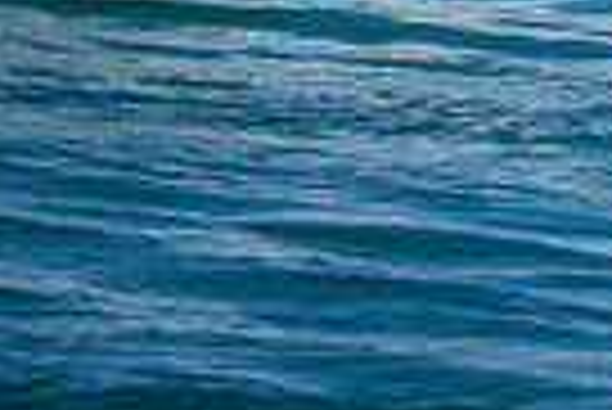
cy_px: -531
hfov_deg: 0.5
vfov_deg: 0.3
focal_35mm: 3969
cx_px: 1277
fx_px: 67544
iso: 400
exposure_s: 1/2000
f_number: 10
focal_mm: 800
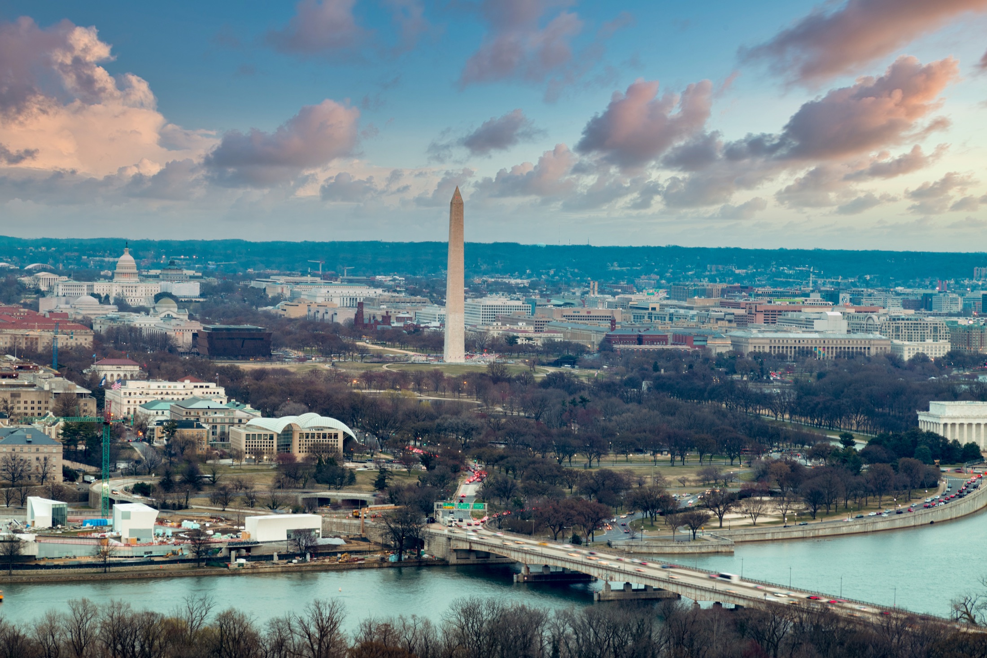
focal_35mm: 120
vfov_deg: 11.4
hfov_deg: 17.1
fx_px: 3289
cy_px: 329
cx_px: 494
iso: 100
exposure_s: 1/3
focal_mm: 80
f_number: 8
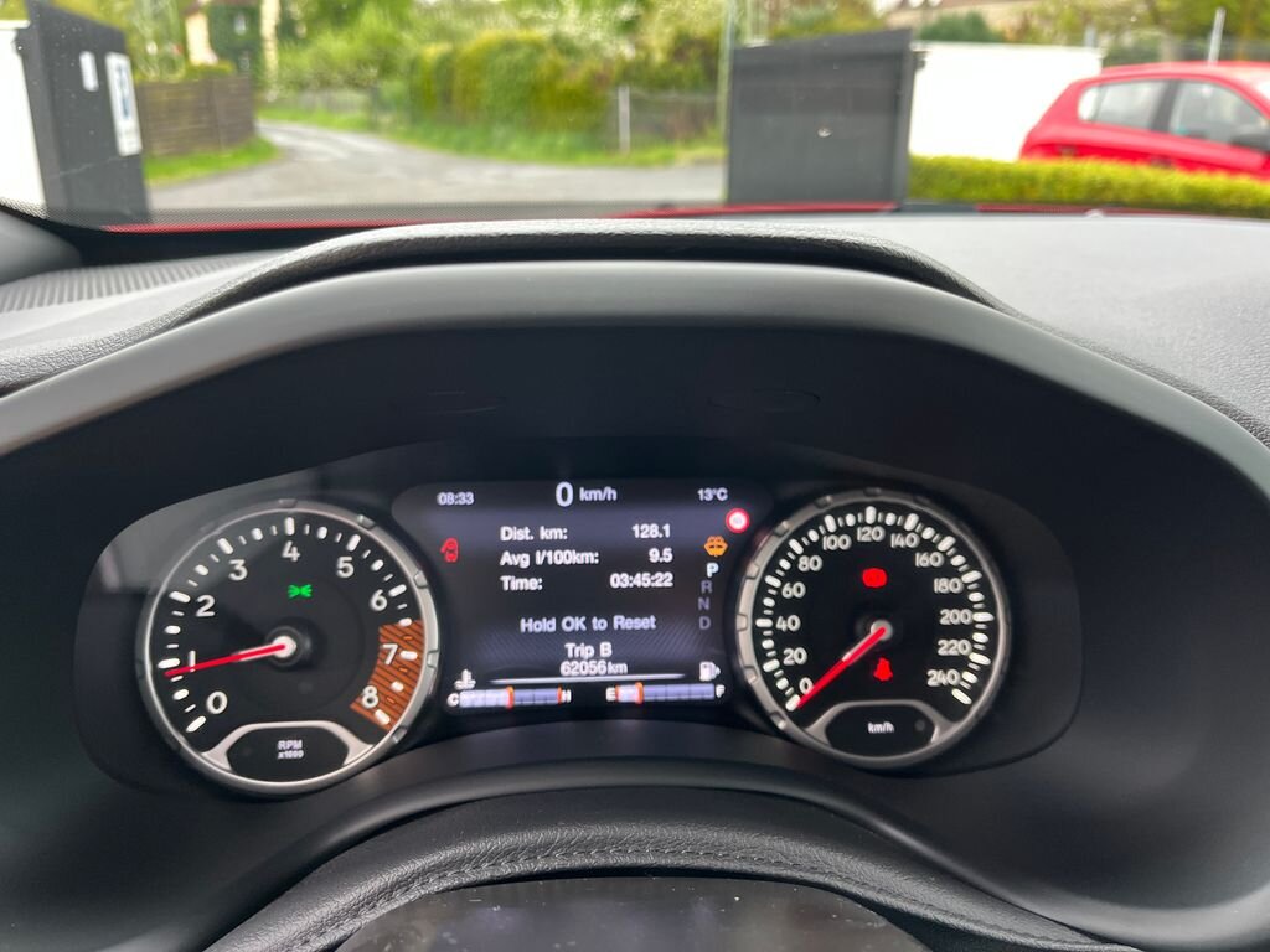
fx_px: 954
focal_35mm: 26
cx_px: 635
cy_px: 476
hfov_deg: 67.3
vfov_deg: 53.1
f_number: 1.6
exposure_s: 1/121
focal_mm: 5.1
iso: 100
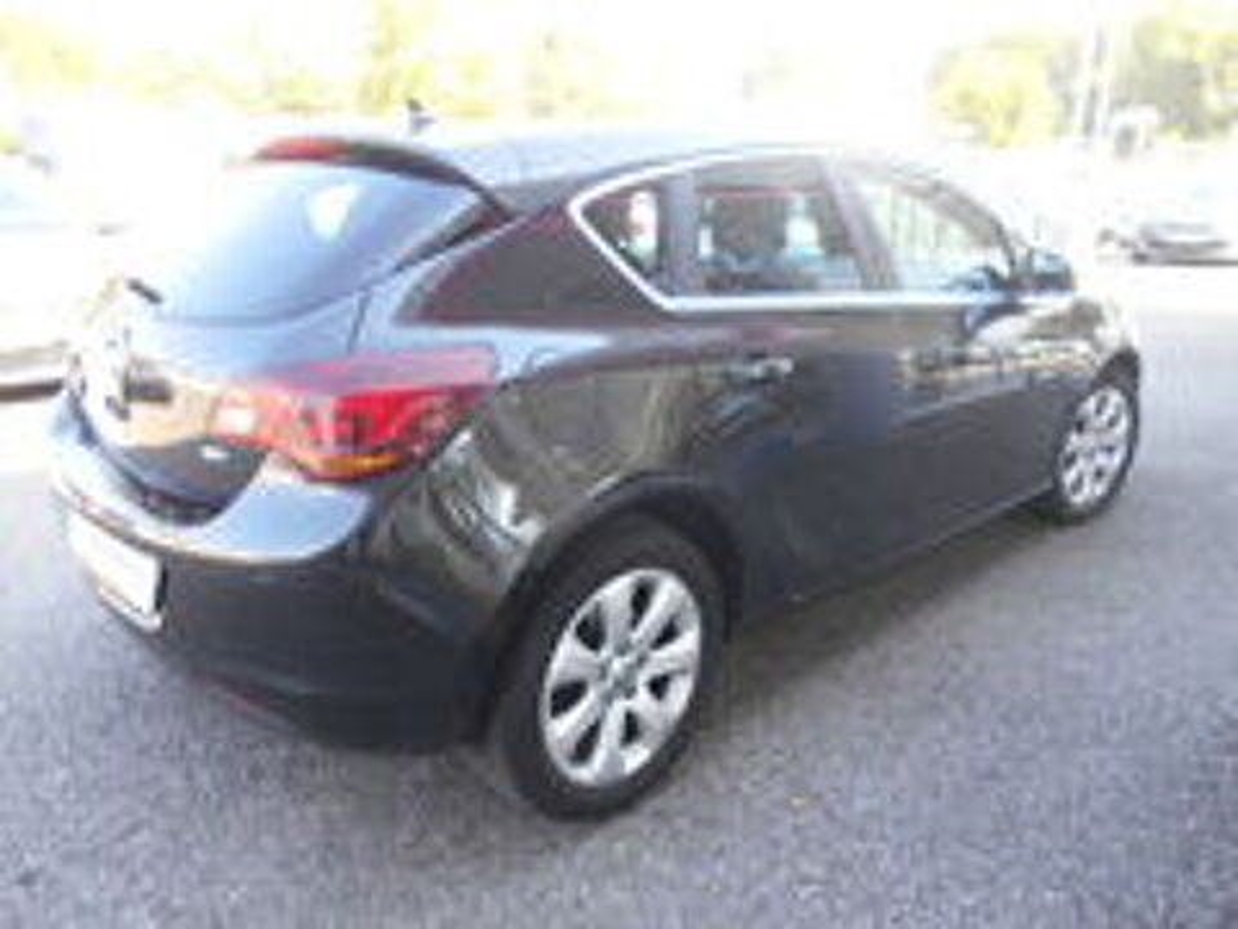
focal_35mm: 26
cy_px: 464
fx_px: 930
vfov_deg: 53.1
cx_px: 619
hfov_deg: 67.3
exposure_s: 1/40
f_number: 3.2
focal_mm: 4.6
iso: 80
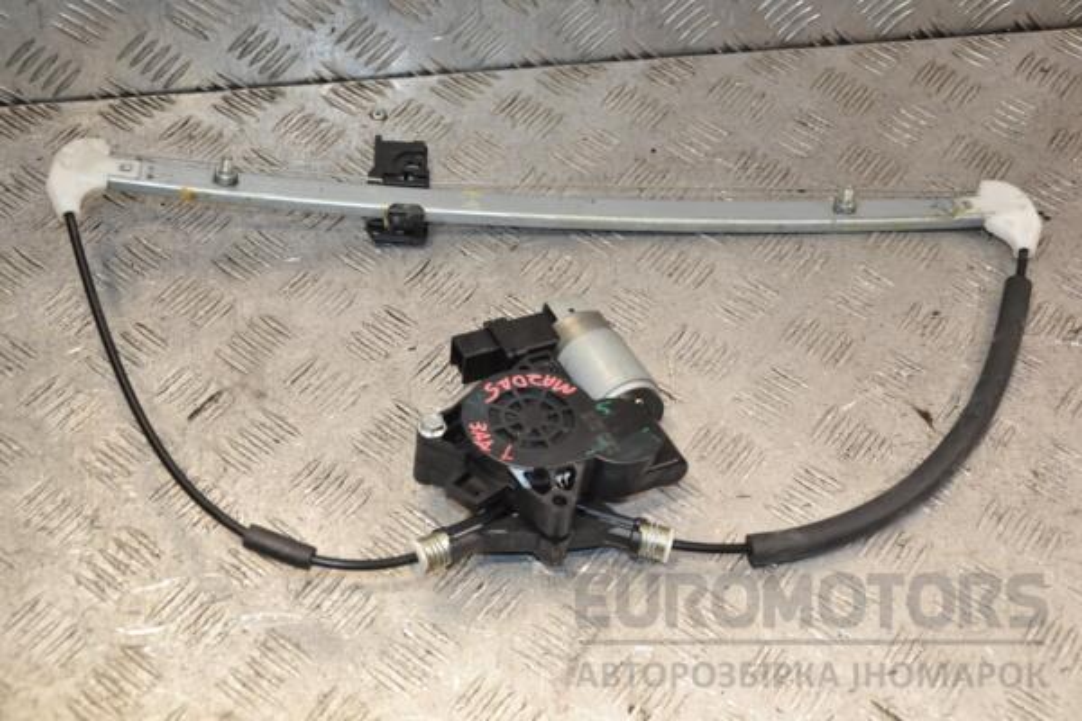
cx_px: 541
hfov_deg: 19.5
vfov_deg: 13.0
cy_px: 360
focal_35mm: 105
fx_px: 3156
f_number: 5.6
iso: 800
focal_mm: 70
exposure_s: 1/200
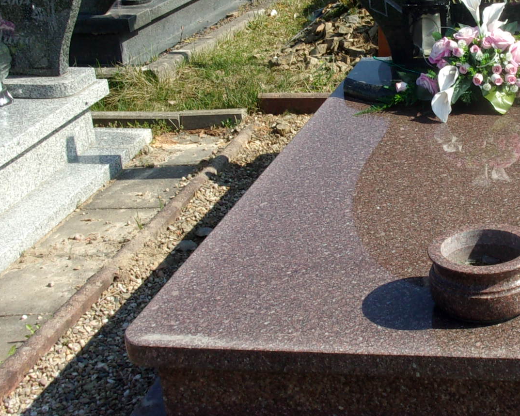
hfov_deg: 27.8
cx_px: 448
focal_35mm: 66
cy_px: 151
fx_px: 1016
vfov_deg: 23.1
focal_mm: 5.1
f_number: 10.8
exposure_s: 1/70
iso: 80
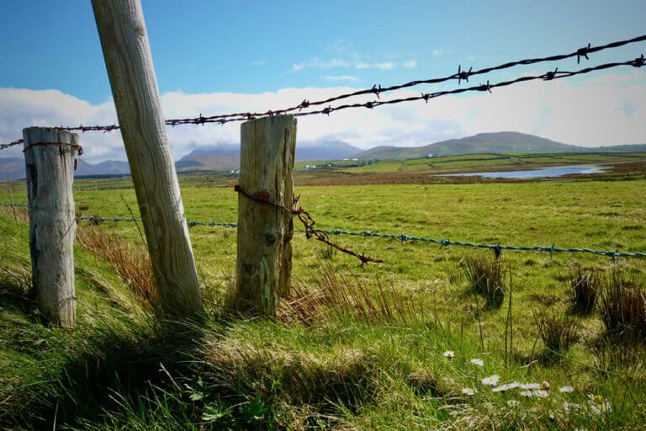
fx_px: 431
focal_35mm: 24
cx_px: 323
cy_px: 216
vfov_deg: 53.1
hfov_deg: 73.7
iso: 125
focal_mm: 8.8
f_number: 5.6
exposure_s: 1/320
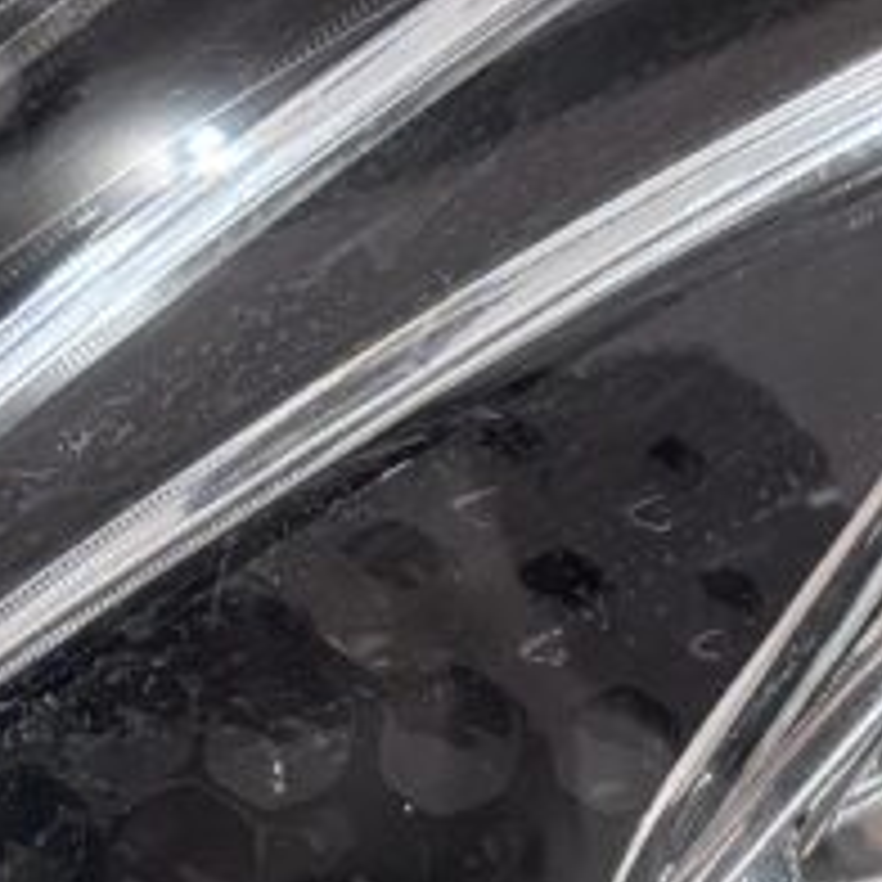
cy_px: 1116
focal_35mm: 94
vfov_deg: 17.4
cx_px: 886
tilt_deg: -71.2
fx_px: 2710
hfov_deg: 18.0
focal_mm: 5.96
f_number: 1.6
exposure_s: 1/33
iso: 400
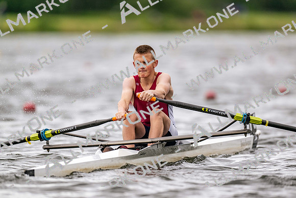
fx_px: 4934
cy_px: 99
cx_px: 148
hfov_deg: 3.4
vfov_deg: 2.3
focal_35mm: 600
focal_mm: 600
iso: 450
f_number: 4
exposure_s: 1/2500
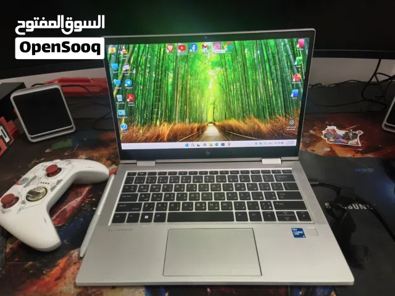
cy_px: 148
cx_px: 198
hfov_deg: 73.9
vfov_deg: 58.9
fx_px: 262
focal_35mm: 23
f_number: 1.7
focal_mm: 5.35
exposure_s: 1/25
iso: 800
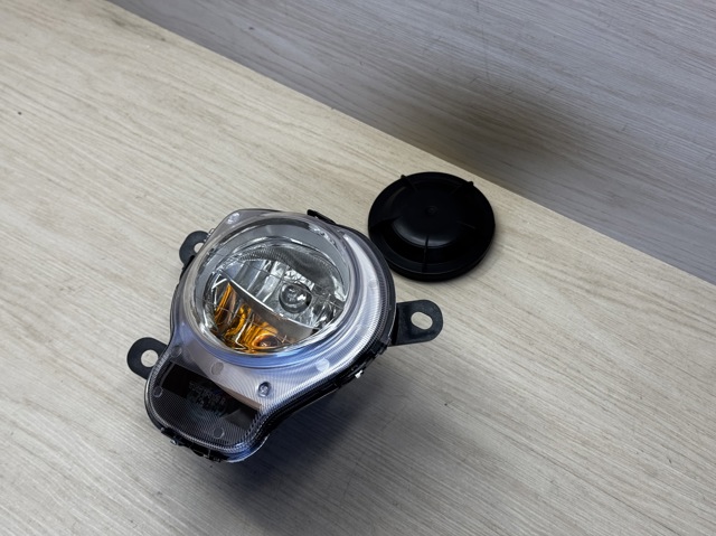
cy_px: 268
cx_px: 358
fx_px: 992
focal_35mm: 48
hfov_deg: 39.7
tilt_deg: -58.5
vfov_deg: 30.2
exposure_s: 1/239
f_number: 1.78
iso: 64
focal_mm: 6.76
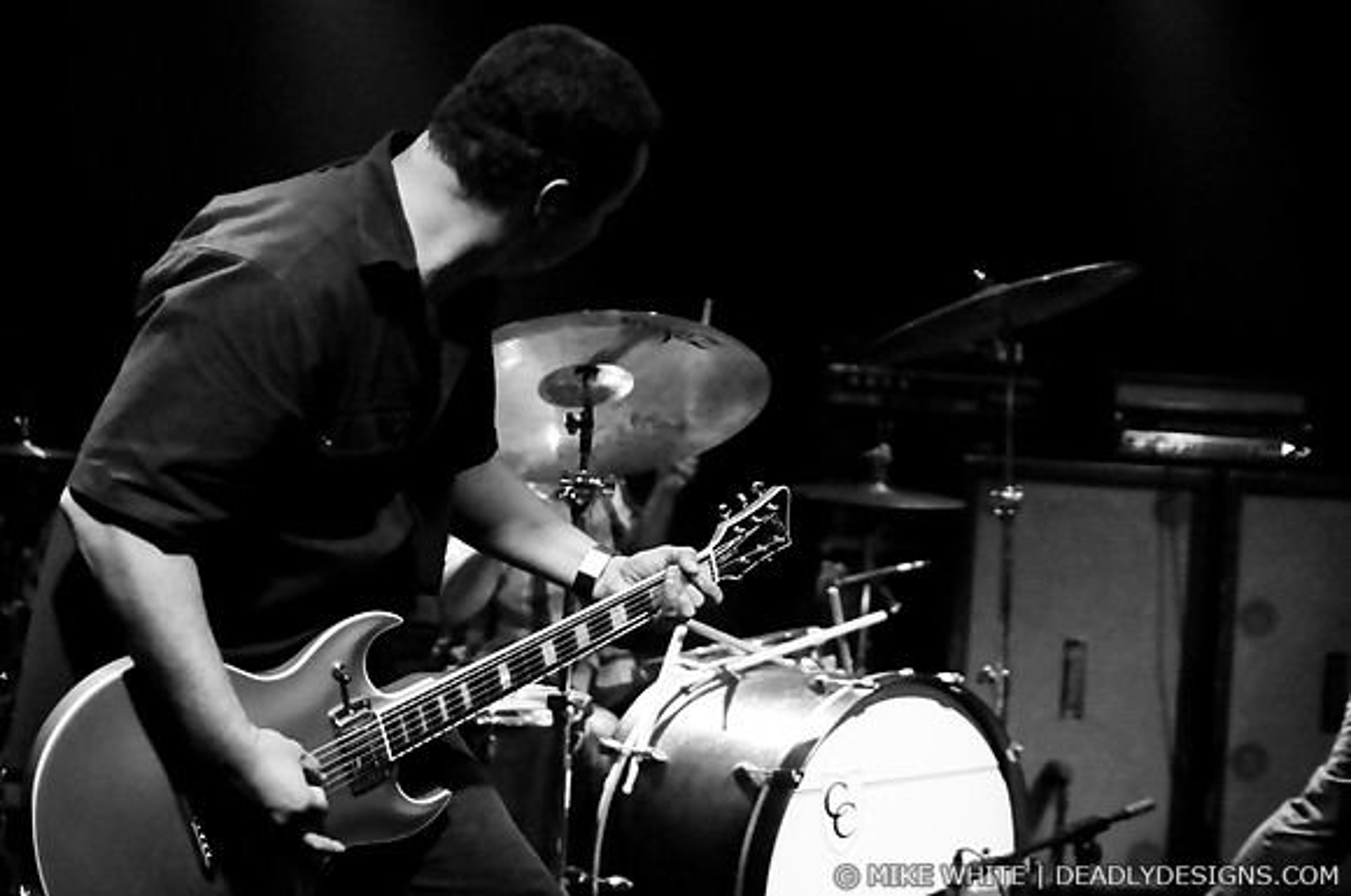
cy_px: 448
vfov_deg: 29.8
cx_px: 676
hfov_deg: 43.7
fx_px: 1686
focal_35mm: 45
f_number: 1.8
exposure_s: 1/250
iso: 1000
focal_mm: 30
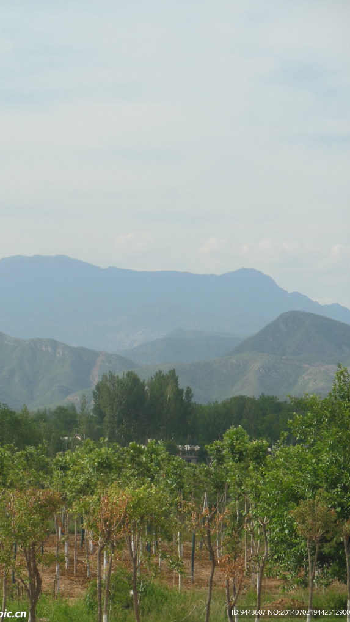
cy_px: 312
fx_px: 2639
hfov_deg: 7.6
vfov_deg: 13.4
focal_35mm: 160
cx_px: 132
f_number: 5.2
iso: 125
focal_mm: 26.1
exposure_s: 1/640
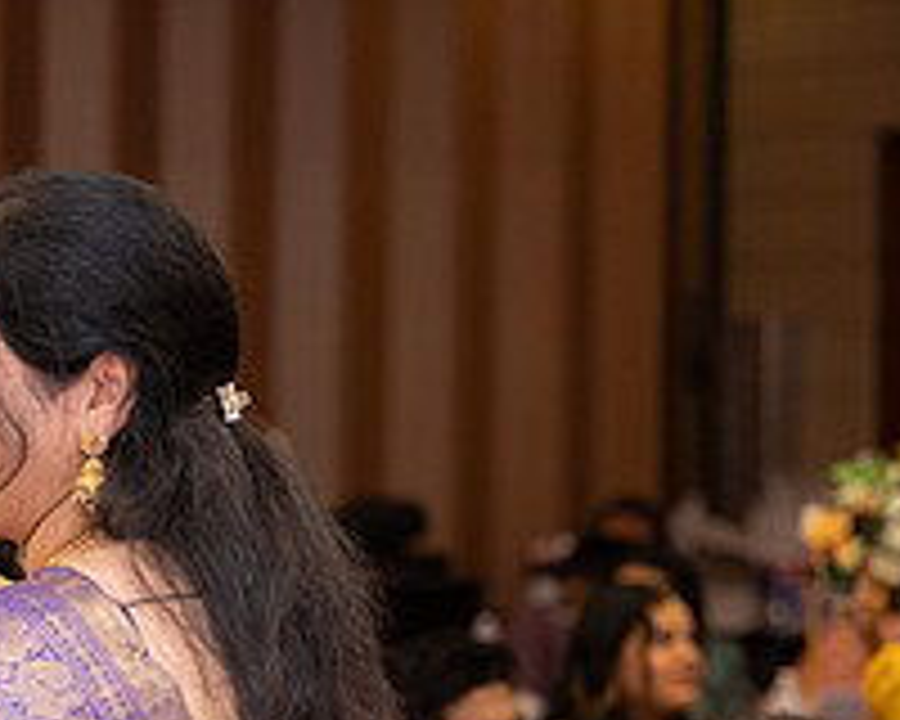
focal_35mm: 235
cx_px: -342
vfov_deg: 6.6
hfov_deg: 8.1
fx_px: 6260
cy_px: 574
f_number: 3.5
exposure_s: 1/160
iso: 1000
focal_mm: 86
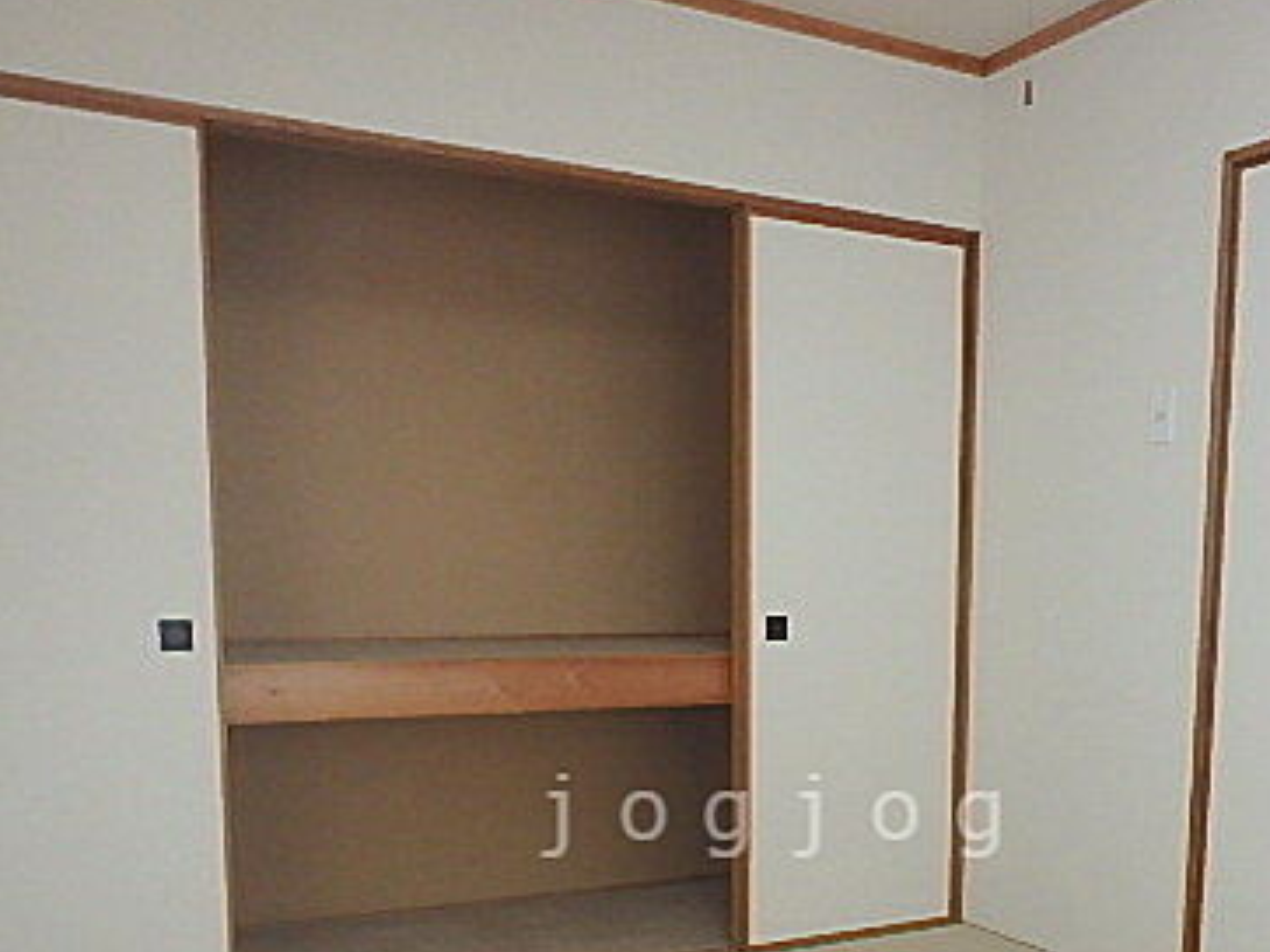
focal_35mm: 37
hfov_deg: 49.7
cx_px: 780
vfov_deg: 36.7
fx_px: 1357
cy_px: 816
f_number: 3.5
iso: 200
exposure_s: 1/40
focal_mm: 3.7
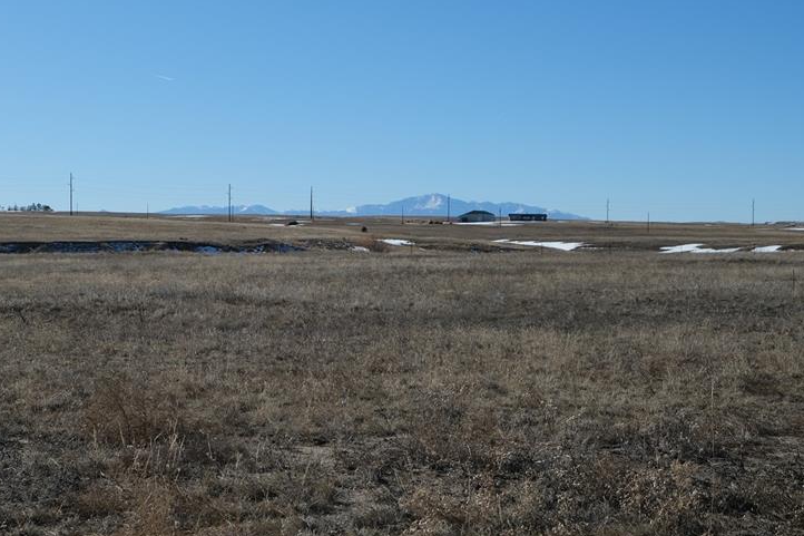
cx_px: 275
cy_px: 288
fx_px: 1362
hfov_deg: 32.6
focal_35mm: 61
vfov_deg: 22.2
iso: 320
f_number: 5.6
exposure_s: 1/1900
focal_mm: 28.9
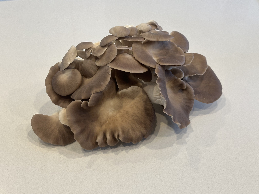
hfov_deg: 39.7
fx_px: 359
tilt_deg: -36.1
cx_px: 130
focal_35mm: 48
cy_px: 97
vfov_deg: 30.3
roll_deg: -2.4
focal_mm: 6.86
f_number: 1.78
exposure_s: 1/60
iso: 80
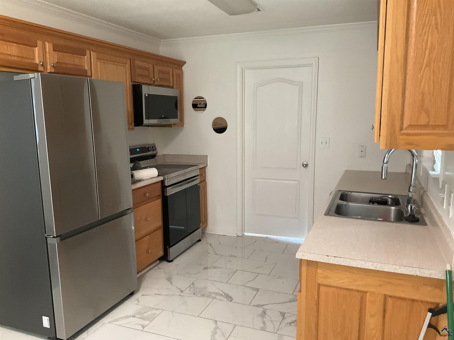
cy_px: 170
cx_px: 227
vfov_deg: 48.2
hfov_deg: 61.7
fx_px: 380
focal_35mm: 29
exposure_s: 1/60
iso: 250
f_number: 1.8
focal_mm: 3
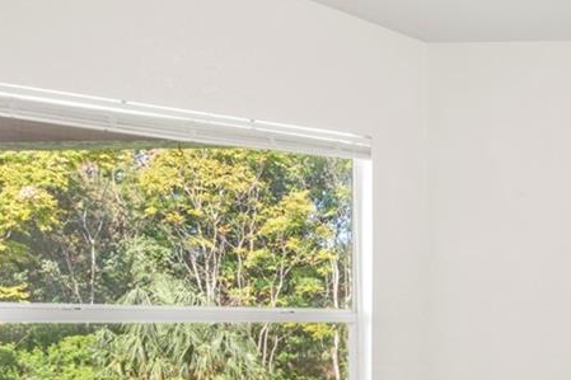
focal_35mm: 57
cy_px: 318
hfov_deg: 28.6
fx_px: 904
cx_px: 744
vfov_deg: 23.3
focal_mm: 16
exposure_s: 1.3
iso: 100
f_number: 11
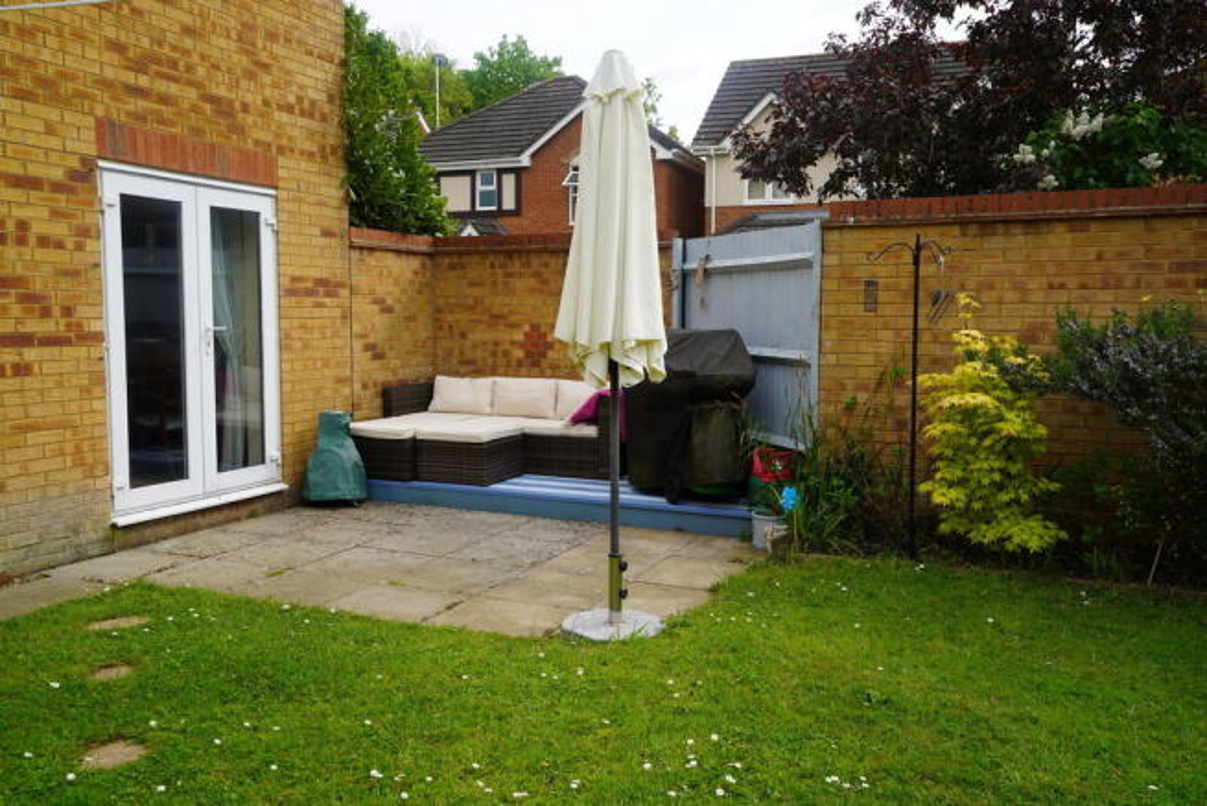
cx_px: 604
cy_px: 403
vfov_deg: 43.6
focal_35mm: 30
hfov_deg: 61.9
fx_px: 1006
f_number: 8
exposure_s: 1/125
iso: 100
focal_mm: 30
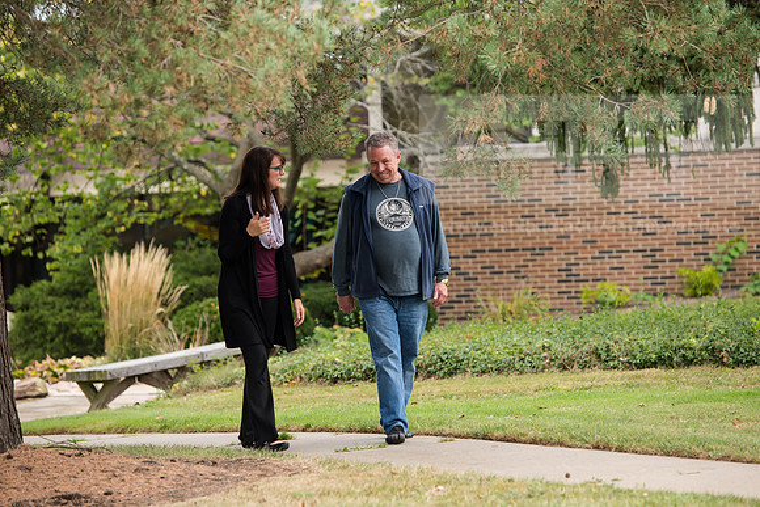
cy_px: 254
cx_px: 380
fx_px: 3378
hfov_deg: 12.8
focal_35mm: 160
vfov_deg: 8.6
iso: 200
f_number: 4.5
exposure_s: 1/320
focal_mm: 160
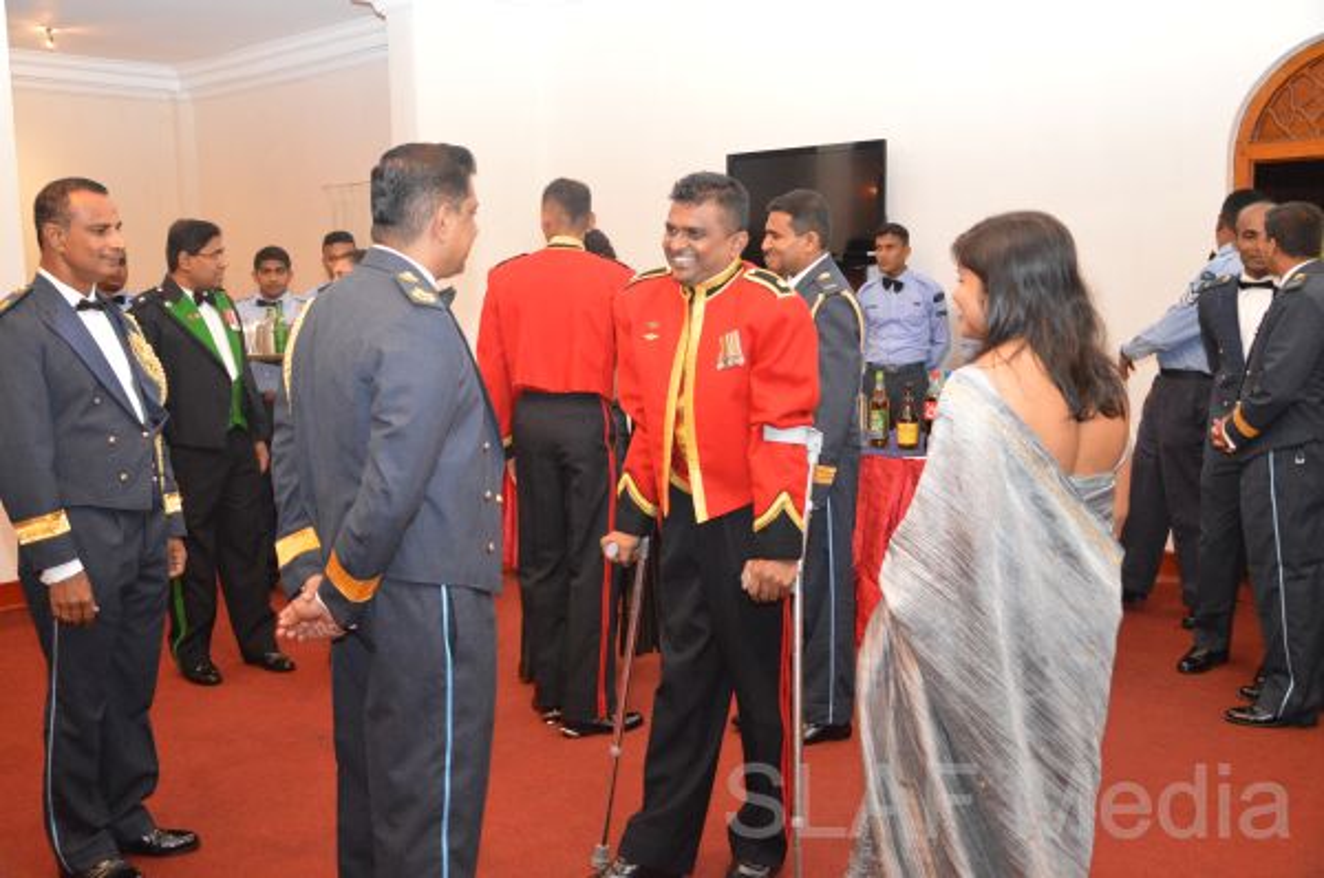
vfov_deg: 36.8
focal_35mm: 36
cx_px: 662
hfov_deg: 53.2
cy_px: 439
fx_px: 1322
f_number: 3.8
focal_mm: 24
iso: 3200
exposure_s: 1/60
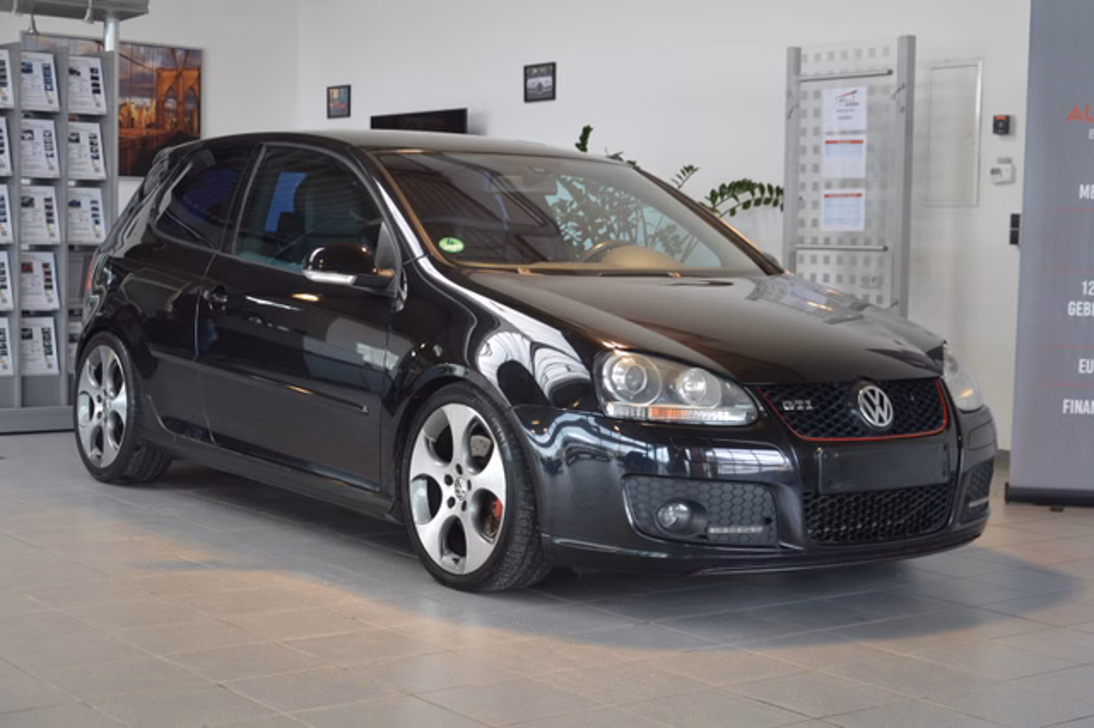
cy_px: 364
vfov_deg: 23.8
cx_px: 547
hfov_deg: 35.1
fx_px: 1731
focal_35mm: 57
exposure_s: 1/50
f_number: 4.5
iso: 400
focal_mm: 38
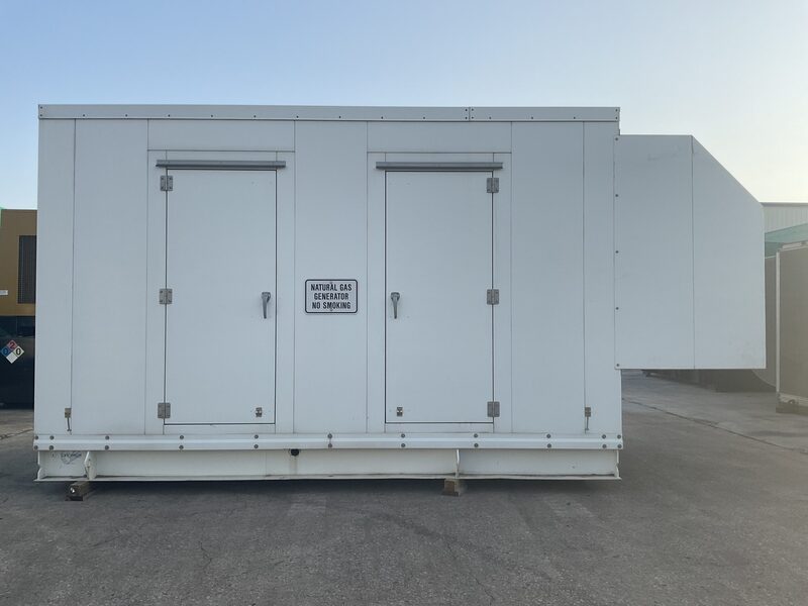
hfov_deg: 61.7
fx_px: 677
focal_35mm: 29
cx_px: 404
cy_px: 303
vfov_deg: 48.2
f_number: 1.8
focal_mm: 3
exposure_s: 1/997
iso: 16
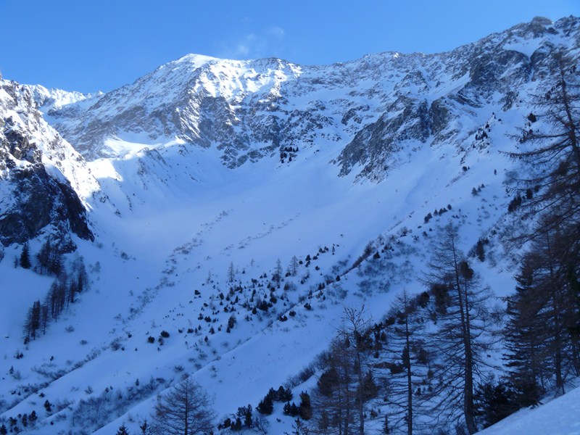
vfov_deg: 40.7
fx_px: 586
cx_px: 290
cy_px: 218
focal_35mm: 35
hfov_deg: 52.6
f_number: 5.6
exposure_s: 1/200
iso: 80
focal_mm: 6.3
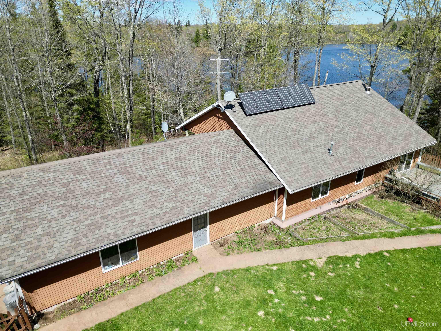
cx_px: 220
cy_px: 166
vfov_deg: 56.8
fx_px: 306
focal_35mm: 24
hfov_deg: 71.6
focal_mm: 6.72
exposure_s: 1/2000
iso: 100
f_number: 1.7
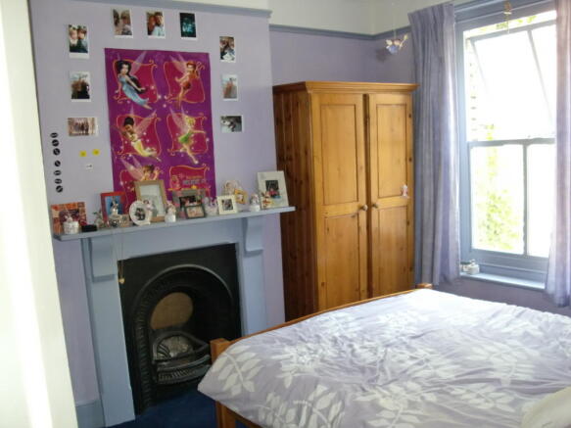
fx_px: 594
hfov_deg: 51.4
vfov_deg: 39.6
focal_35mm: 36
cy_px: 214
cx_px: 286
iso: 400
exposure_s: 1/40
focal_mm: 6.3
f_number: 2.8
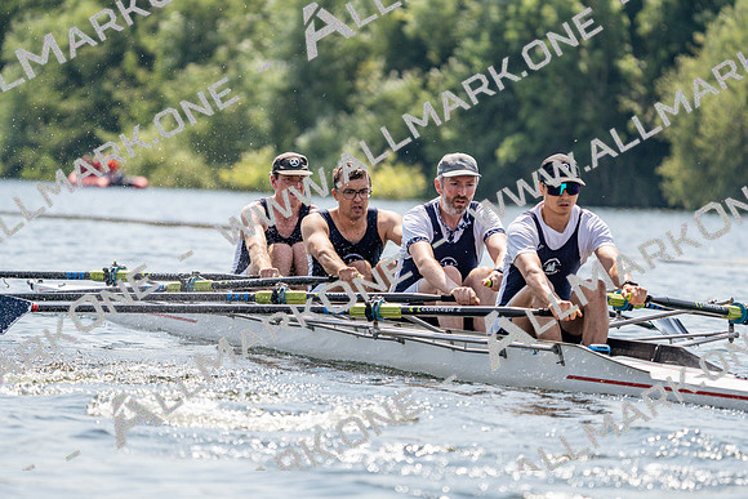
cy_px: 250
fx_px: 6193
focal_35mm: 298
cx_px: 374
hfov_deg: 6.9
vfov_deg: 4.6
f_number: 5.6
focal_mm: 298
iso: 250
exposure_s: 1/1600
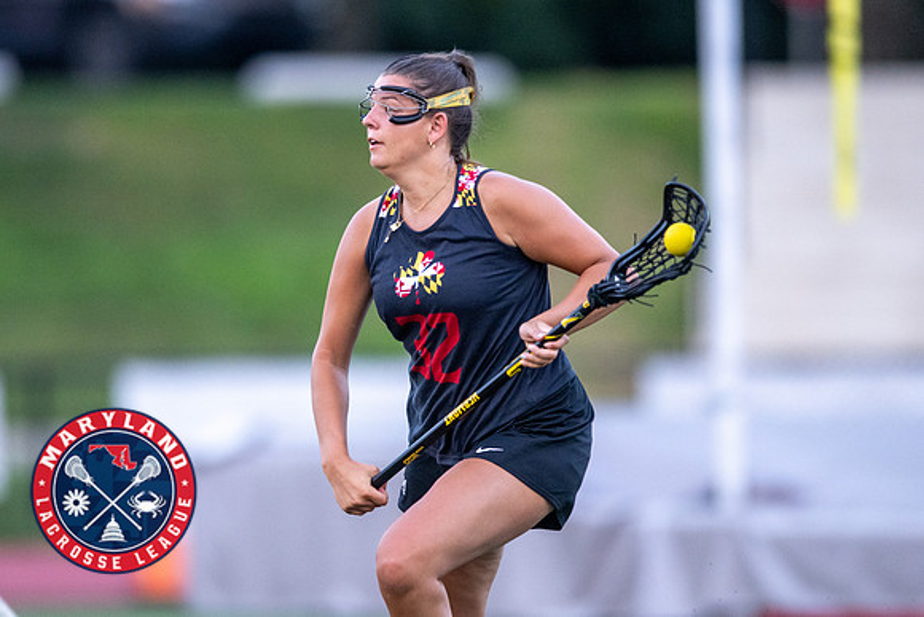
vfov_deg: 2.4
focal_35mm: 571
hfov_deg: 3.6
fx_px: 14660
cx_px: 370
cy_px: 306
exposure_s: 1/1000
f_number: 2.8
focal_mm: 400
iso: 2500
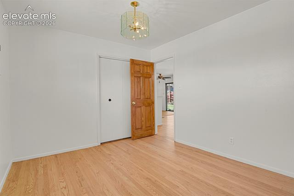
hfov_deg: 93.3
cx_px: 147
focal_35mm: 17
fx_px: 139
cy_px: 98
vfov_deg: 70.4
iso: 250
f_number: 8
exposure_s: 1
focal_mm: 17
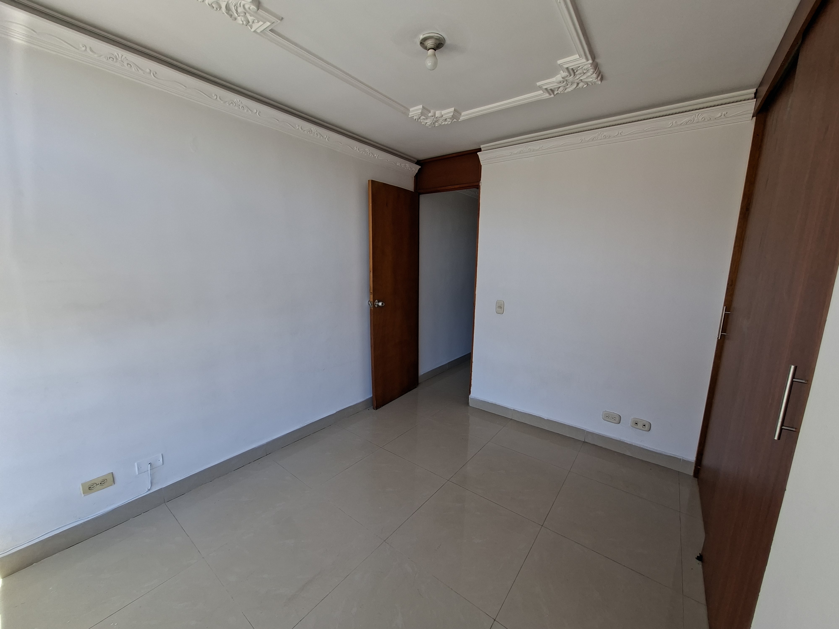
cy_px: 314
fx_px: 315
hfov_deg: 106.2
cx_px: 420
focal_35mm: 13
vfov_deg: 89.9
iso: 40
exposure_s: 1/110
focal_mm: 1.74
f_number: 2.2
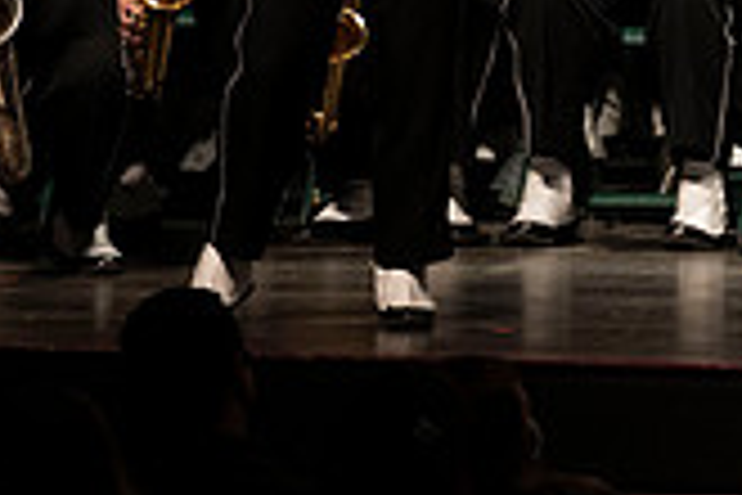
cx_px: 1034
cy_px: -364
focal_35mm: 702
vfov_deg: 2.0
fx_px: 14468
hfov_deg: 2.9
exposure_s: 1/500
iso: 2500
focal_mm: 200
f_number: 2.8
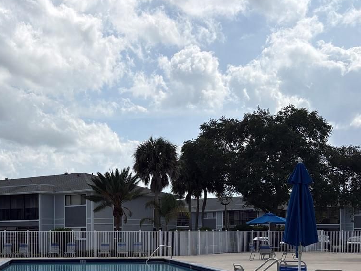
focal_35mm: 55
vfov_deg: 26.0
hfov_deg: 34.3
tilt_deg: +2.6
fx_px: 574
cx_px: 94
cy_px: 227
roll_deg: +0.9
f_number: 1.6
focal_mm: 5.96
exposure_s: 1/6329
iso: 50
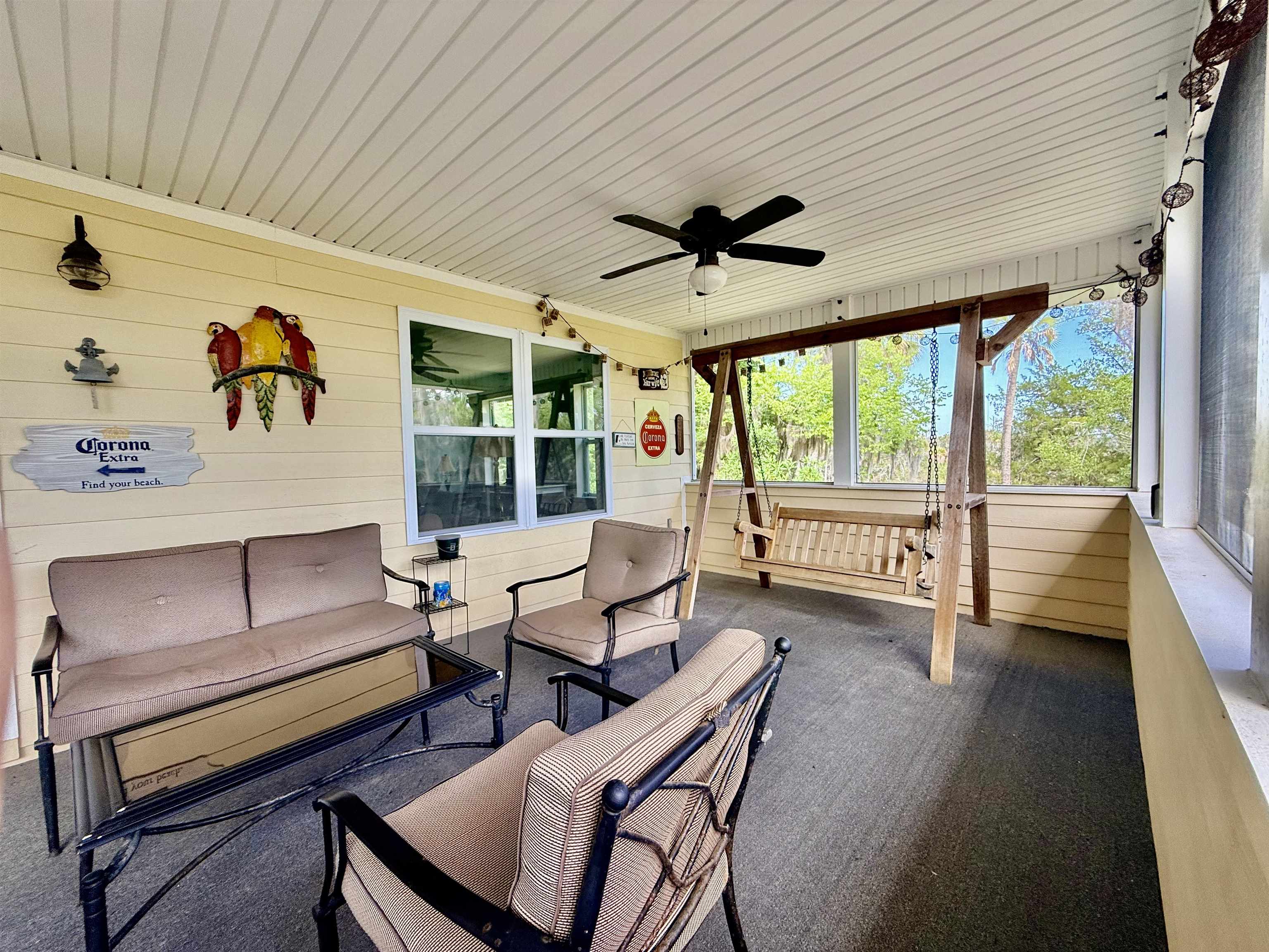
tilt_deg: -1.8
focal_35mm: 14
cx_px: 634
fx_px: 513
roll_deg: +1.5
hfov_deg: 102.1
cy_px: 476
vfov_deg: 85.7
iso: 64
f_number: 2.2
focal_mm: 2.22
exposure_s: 1/112
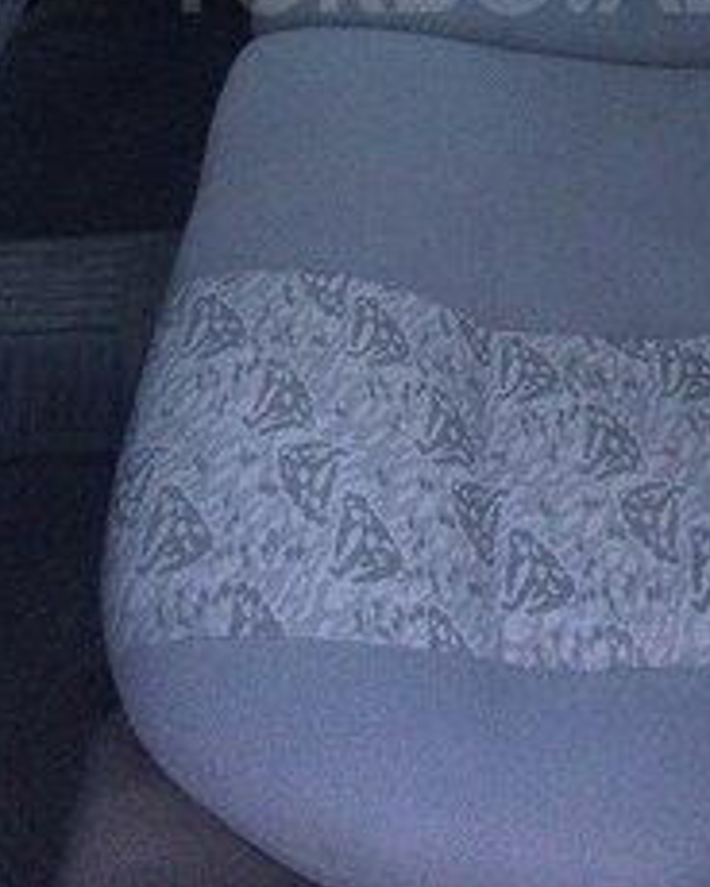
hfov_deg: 24.9
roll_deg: +4.1
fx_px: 1602
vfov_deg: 28.7
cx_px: 455
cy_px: -31
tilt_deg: -35.5
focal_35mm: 61
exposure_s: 1/25
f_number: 2.2
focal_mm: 4.15
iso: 250
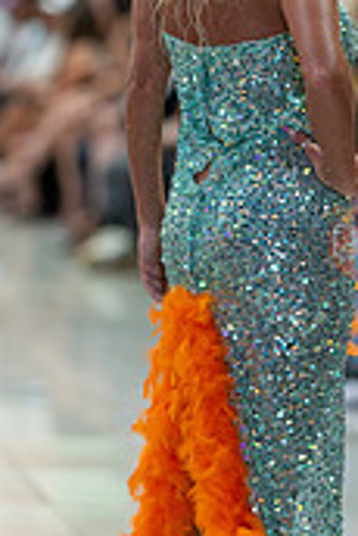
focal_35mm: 222
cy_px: 252
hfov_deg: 6.2
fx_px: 3305
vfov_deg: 9.3
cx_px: 190
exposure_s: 1/160
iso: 200
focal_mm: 85
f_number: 1.4
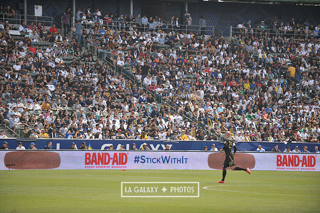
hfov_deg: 10.3
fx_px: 1777
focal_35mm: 200
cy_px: 106
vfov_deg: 6.9
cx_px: 160
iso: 320
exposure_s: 1/2500
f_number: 3.5
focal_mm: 200
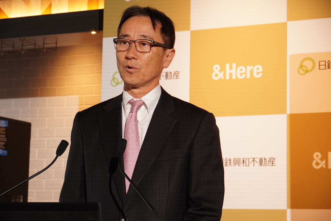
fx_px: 814
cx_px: 166
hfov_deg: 23.0
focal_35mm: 88
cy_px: 110
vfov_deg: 15.5
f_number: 5.6
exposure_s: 1/100
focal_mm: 59
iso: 1250
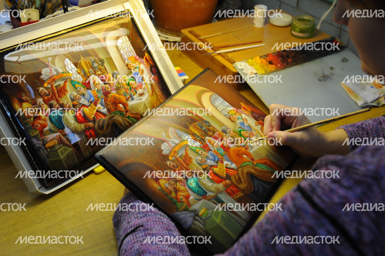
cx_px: 192
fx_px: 481
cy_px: 128
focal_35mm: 45
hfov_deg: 43.6
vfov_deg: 29.8
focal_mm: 45
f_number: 5.6
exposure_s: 1/400
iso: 2000
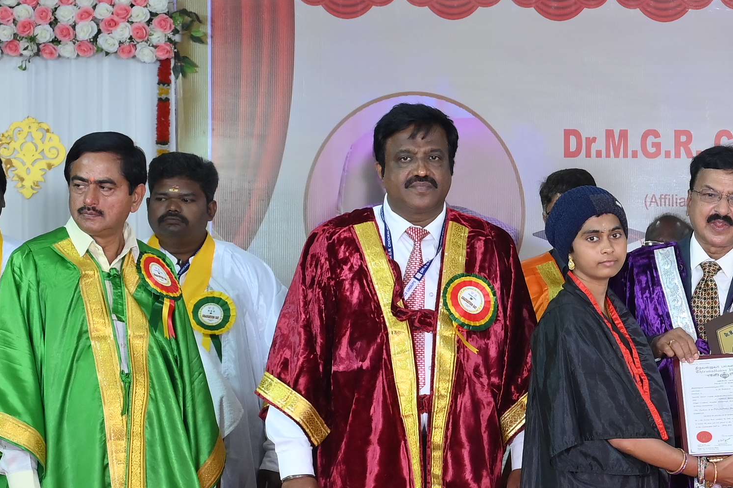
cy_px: 406
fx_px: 2789
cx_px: 1005
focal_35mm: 137
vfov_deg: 10.0
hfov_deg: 14.2
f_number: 8
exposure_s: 1/125
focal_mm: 45
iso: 800
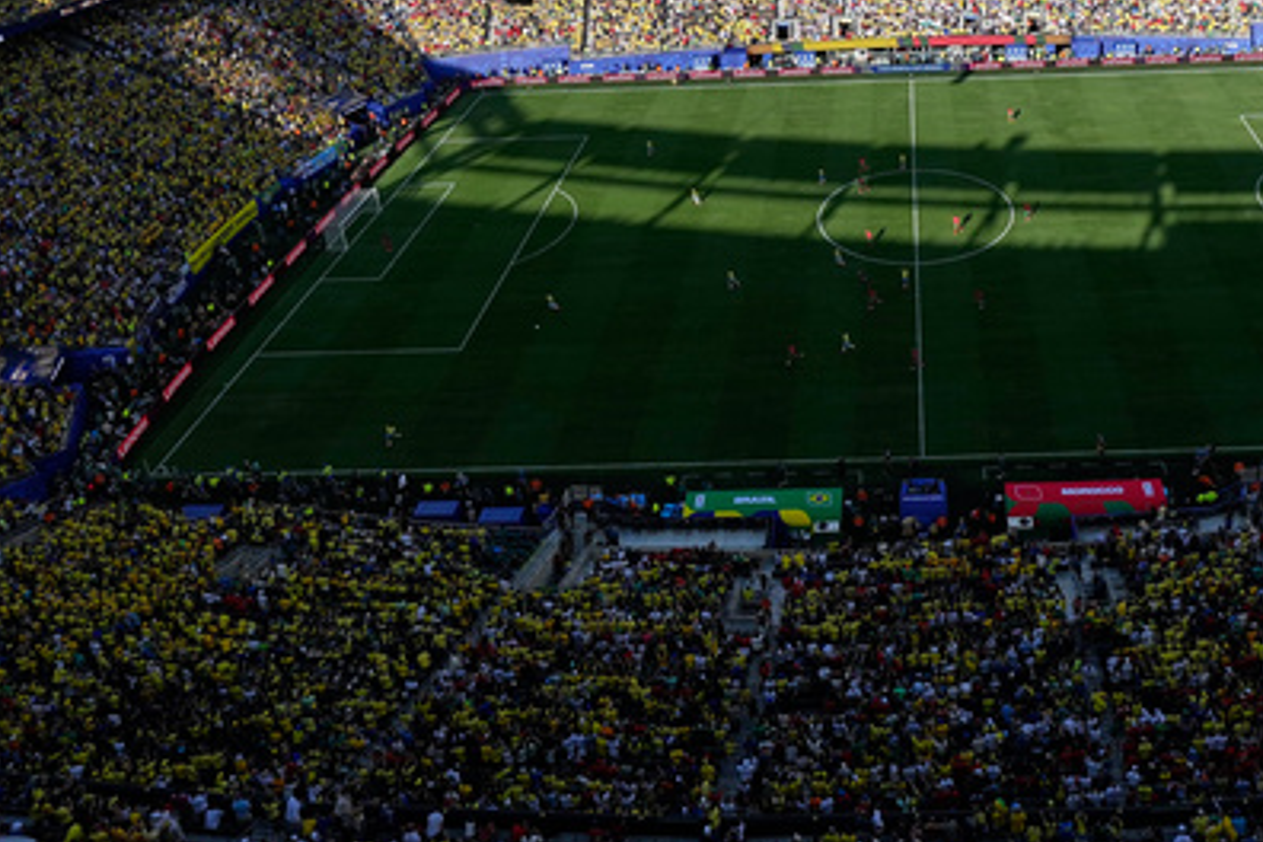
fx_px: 1087
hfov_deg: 58.0
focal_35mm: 31
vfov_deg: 38.9
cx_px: 903
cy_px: 64
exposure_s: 1/1000
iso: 200
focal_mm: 12
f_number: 5.6
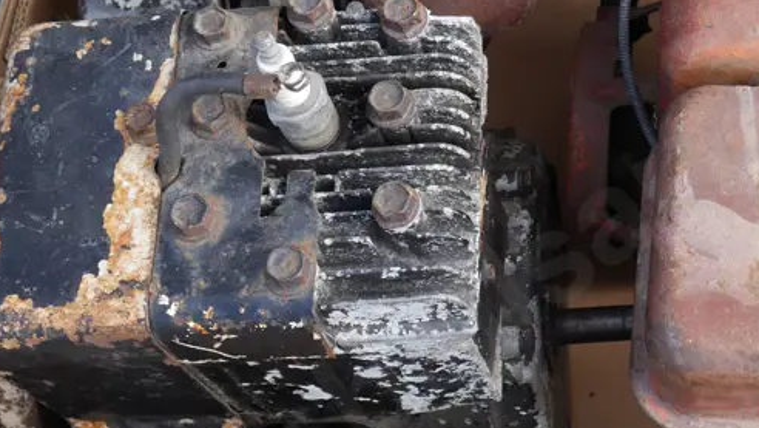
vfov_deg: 17.7
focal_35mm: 68
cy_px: 168
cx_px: 686
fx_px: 1369
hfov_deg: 29.7
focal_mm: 15
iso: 200
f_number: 5.6
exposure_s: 1/200
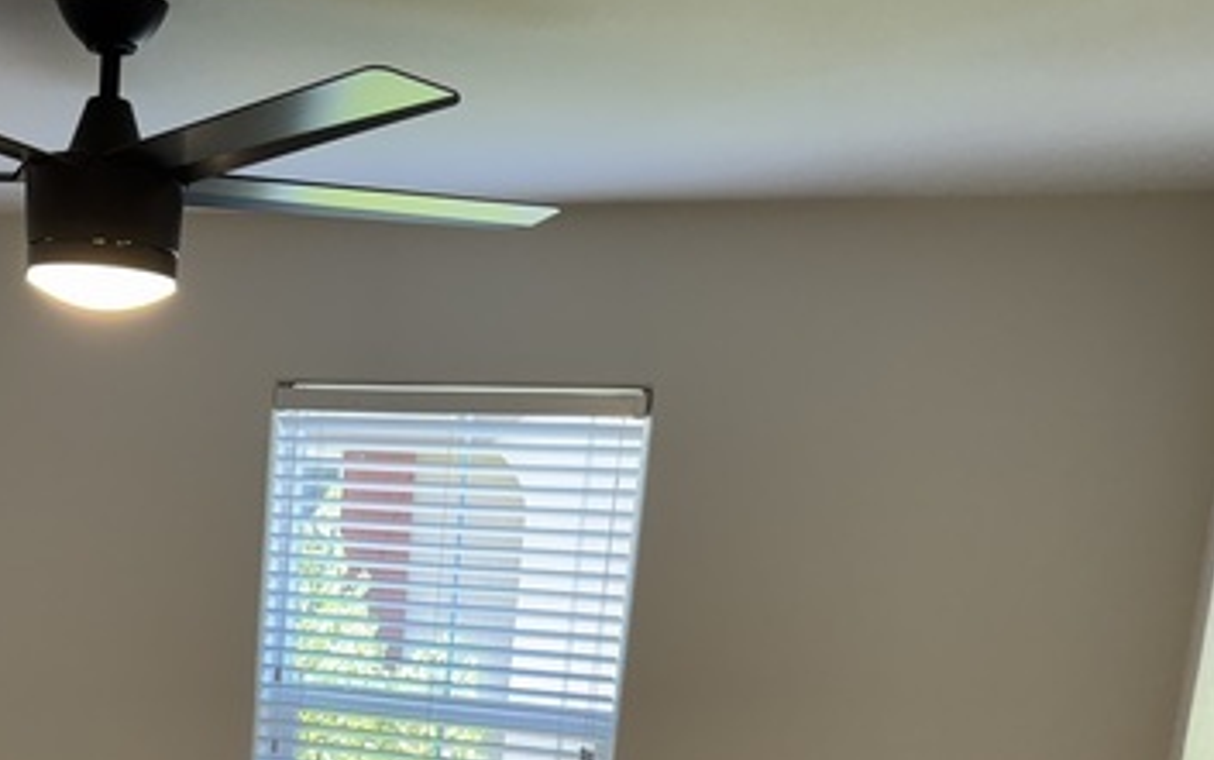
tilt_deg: -12.3
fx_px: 1589
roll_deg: -3.1
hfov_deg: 40.2
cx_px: 246
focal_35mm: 48
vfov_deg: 25.2
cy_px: 815
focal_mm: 6.76
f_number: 1.78
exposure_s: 1/120
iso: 125
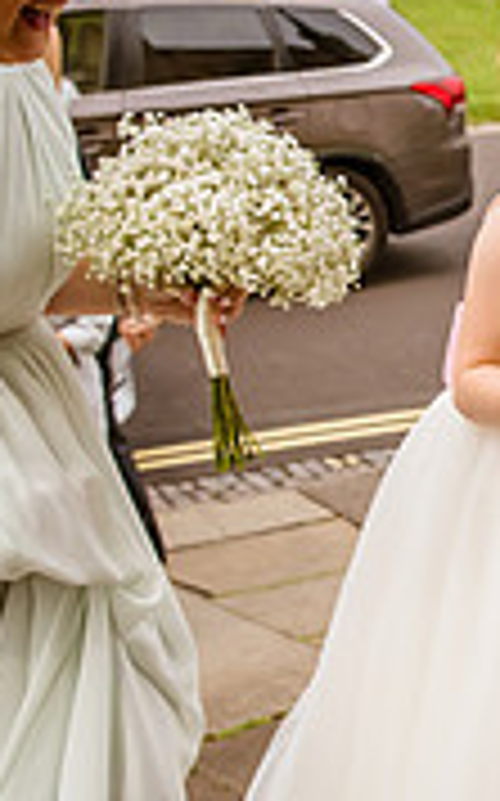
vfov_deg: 23.8
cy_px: 332
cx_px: 822
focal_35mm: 87
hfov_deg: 13.8
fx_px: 1900
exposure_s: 1/1600
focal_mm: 24
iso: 220
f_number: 4.5
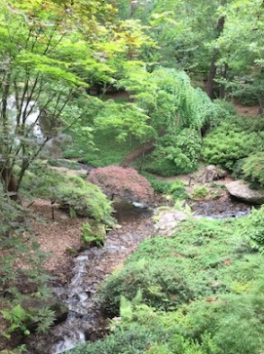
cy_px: 177
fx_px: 367
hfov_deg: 39.5
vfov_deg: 51.4
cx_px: 114
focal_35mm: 36
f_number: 2.2
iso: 32
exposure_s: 1/60
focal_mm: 4.15
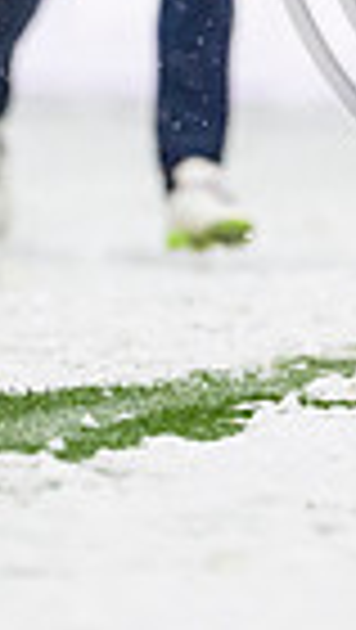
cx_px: 764
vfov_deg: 1.1
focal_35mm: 2048
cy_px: -170
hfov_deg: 0.6
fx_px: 34286
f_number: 3.5
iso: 8000
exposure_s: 1/1600
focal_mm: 400
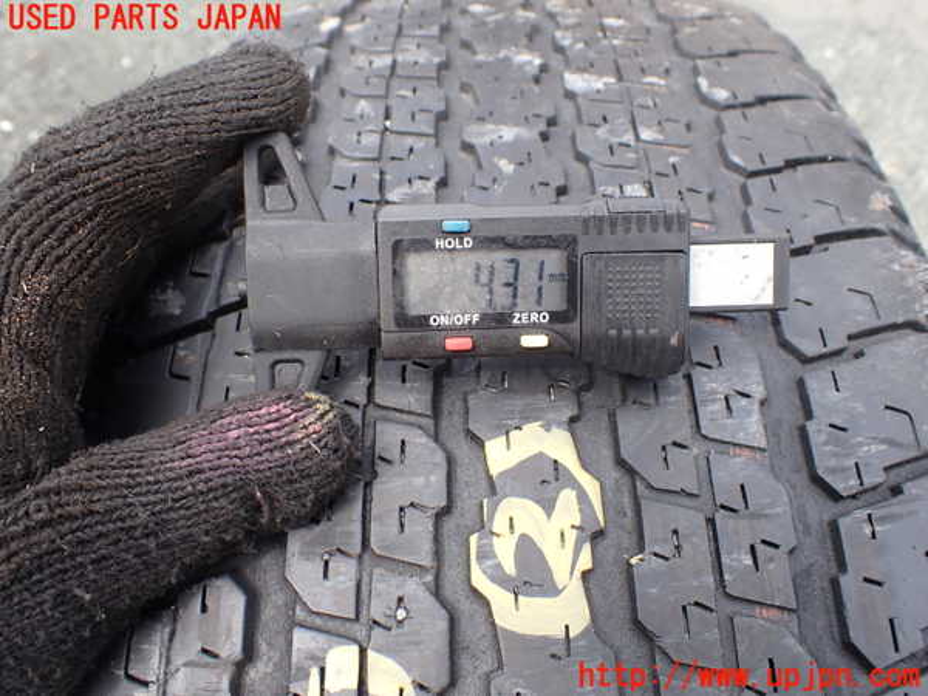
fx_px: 804
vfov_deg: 46.8
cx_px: 464
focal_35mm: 30
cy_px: 348
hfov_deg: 60.0
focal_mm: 5.4
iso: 100
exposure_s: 1/200
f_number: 3.2
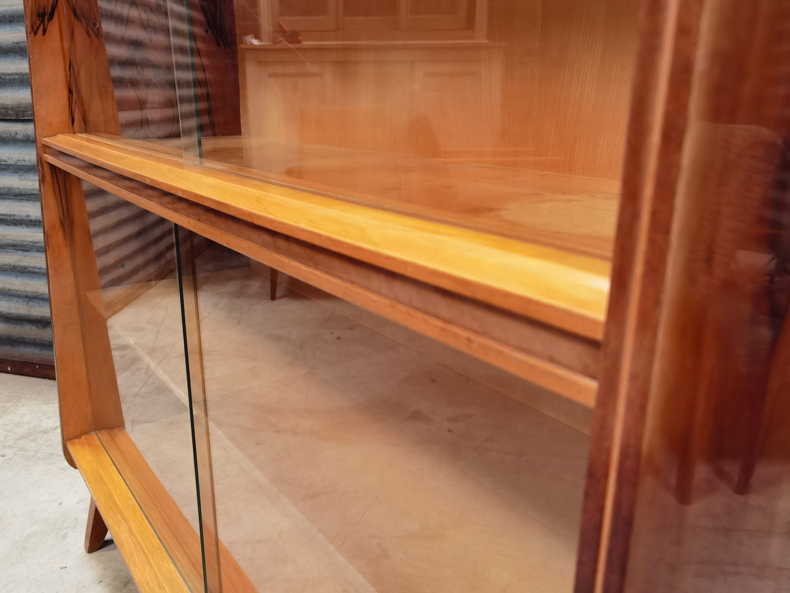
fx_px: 639
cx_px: 395
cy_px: 296
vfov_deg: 49.7
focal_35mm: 28
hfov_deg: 63.4
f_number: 1.9
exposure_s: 1/33.3
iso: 400
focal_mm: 6.71
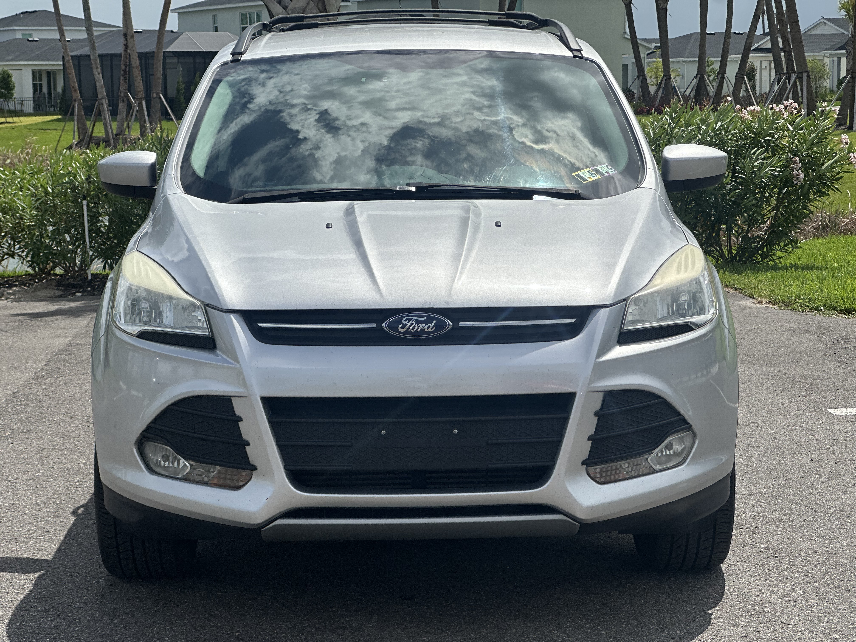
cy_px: 321
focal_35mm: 77
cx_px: 428
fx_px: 1904
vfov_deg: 19.1
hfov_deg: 25.3
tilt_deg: -5.9
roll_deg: +0.4
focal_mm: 9
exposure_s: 1/2016
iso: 32
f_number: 2.8
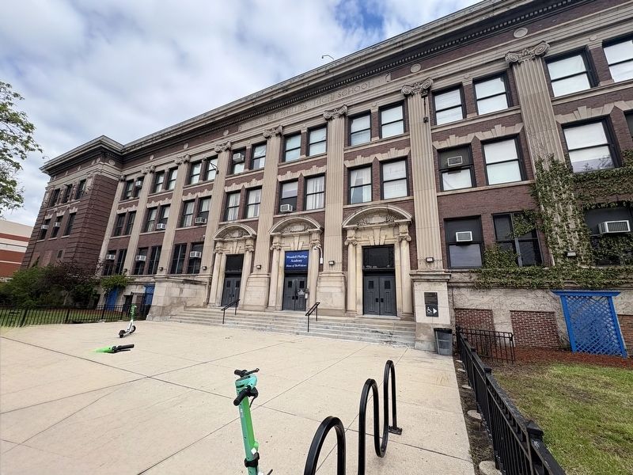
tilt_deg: +15.4
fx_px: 256
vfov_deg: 85.7
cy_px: 238
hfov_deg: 102.1
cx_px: 316
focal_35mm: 14
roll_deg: -2.1
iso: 40
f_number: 2.2
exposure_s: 1/727
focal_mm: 2.22
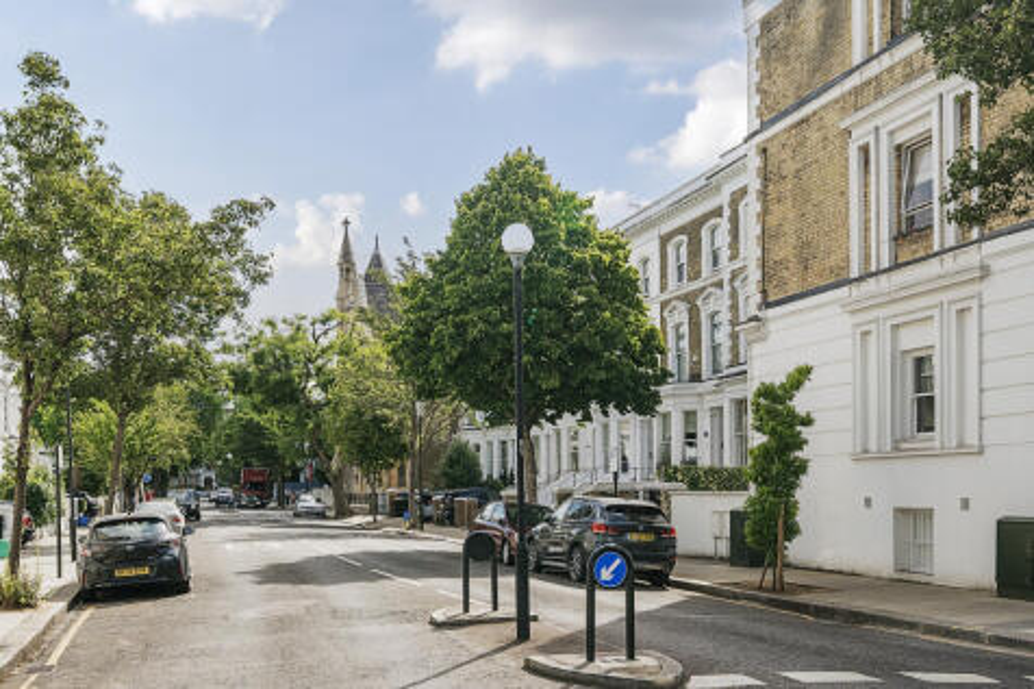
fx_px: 1034
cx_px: 517
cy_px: 344
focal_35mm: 36
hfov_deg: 53.1
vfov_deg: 36.8
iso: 400
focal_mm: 24
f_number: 8
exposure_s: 1/800
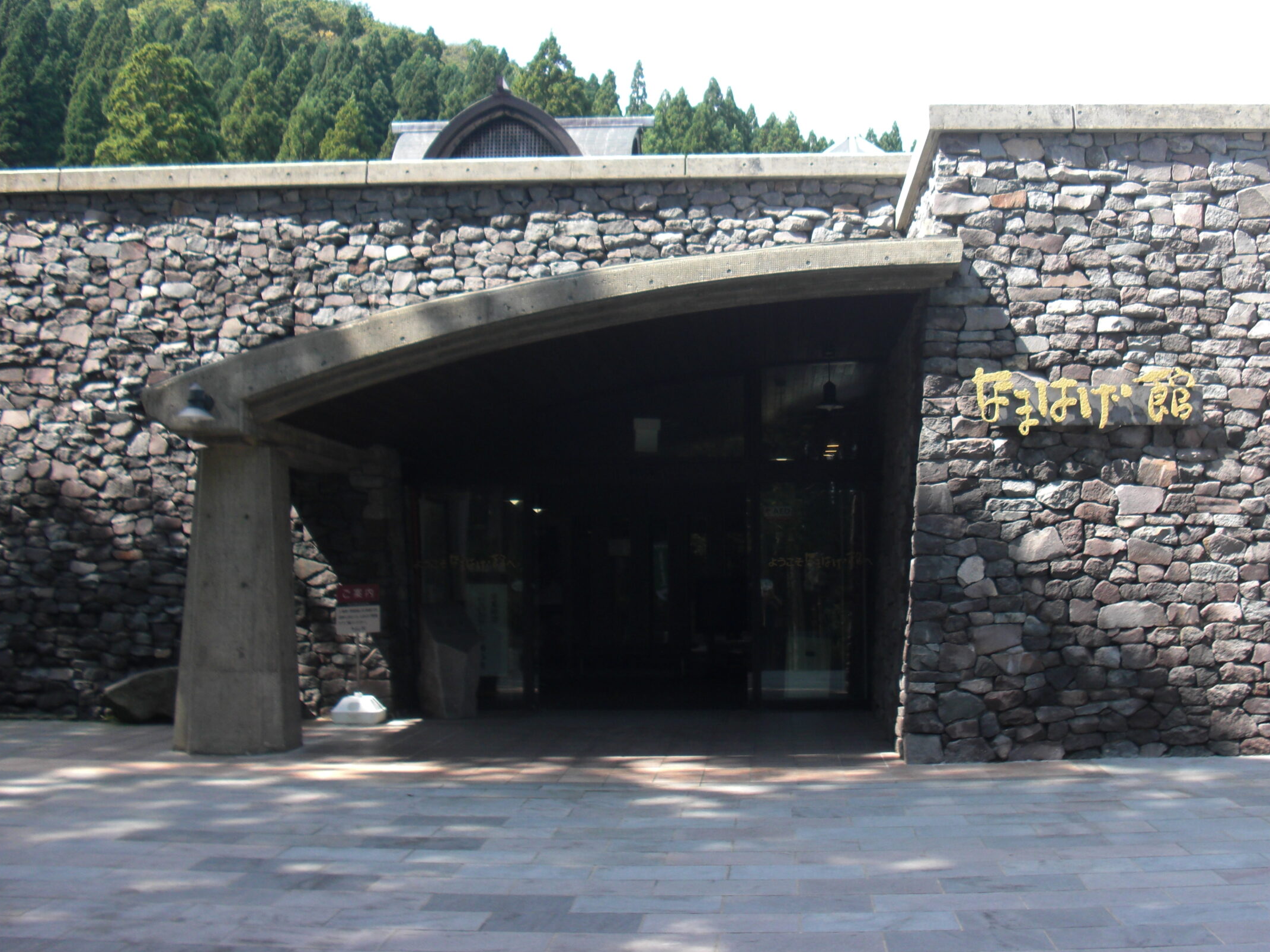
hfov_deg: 43.7
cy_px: 389
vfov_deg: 33.5
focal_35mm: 43
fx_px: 1578
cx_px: 731
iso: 50
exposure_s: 1/250
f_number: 2.8
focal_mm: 6.3
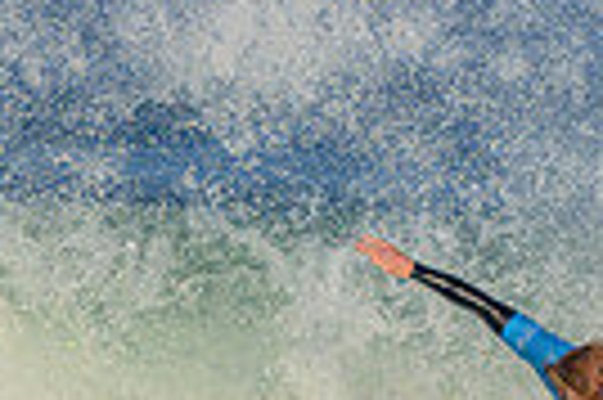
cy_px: 600
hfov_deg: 0.5
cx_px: 892
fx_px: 66148
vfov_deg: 0.3
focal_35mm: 3954
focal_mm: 850
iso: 1000
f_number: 11
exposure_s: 1/3200
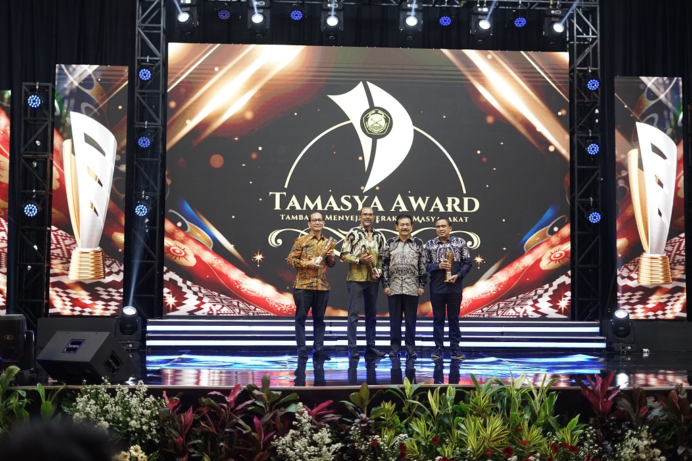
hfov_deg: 39.6
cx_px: 346
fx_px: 961
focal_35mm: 50
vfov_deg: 27.0
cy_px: 230
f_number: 1.8
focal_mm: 50
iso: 1250
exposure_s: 1/160
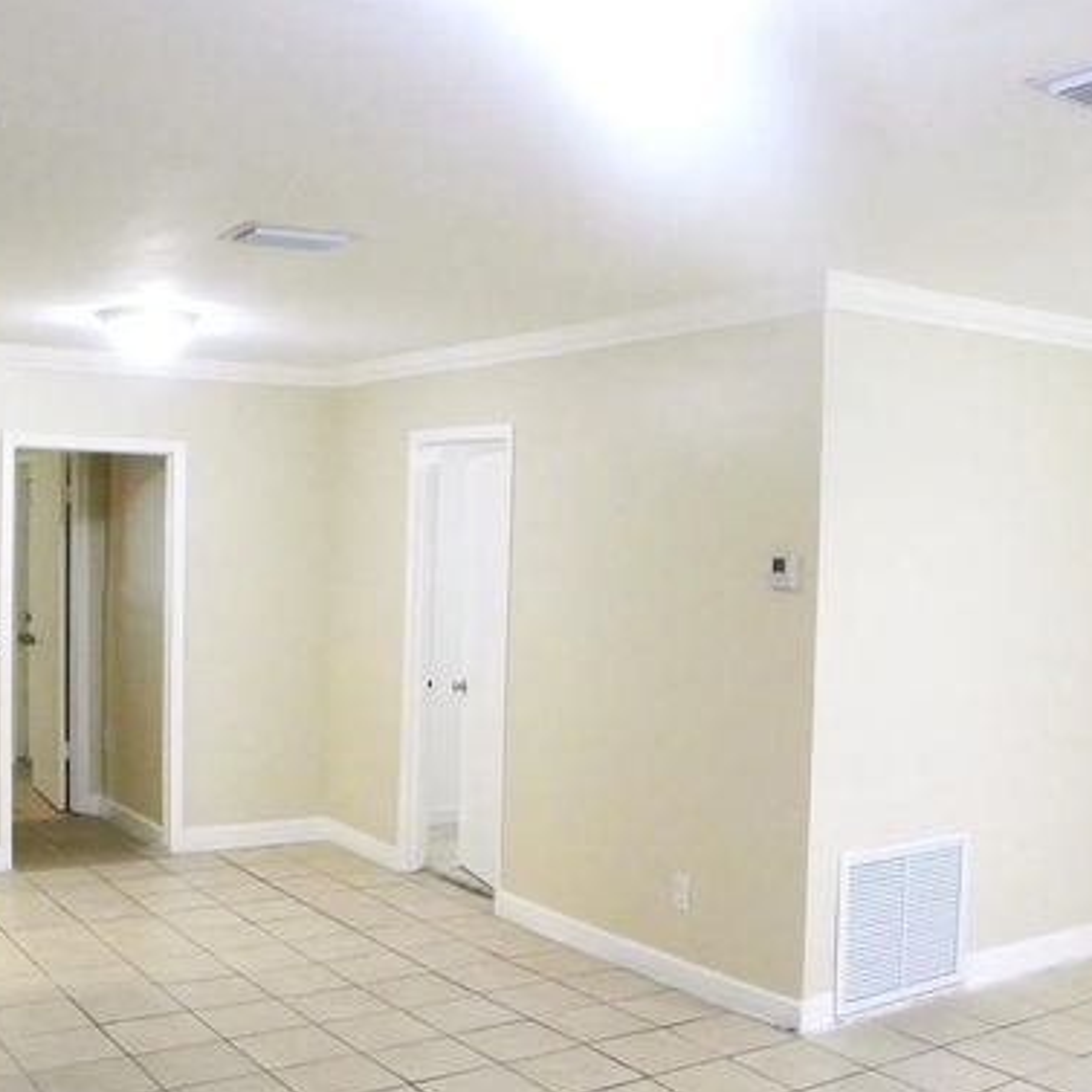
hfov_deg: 42.8
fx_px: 1392
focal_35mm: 39
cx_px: 562
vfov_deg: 42.7
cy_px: 637
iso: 400
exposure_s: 1/68.6
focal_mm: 4.6
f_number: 2.8
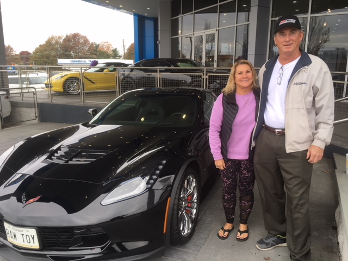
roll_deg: -1.5
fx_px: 292
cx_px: 174
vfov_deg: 48.2
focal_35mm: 29
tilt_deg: -11.2
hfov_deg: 61.7
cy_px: 130
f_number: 2.2
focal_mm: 4.15
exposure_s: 1/120
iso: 25
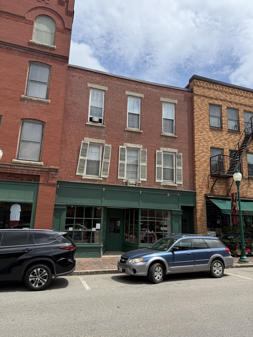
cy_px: 168
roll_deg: -1.7
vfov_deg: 71.6
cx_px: 126
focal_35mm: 24
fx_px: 234
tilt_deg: +13.2
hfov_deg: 56.8
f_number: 1.78
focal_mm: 6.76
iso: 80
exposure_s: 1/4975
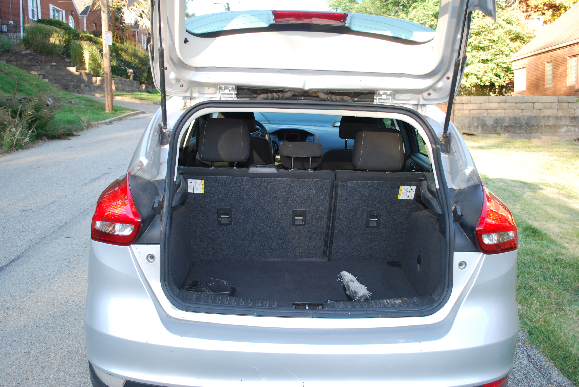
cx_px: 290
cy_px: 194
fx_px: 531
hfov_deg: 57.2
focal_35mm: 33
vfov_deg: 40.1
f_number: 4
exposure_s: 1/80
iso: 200
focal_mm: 22
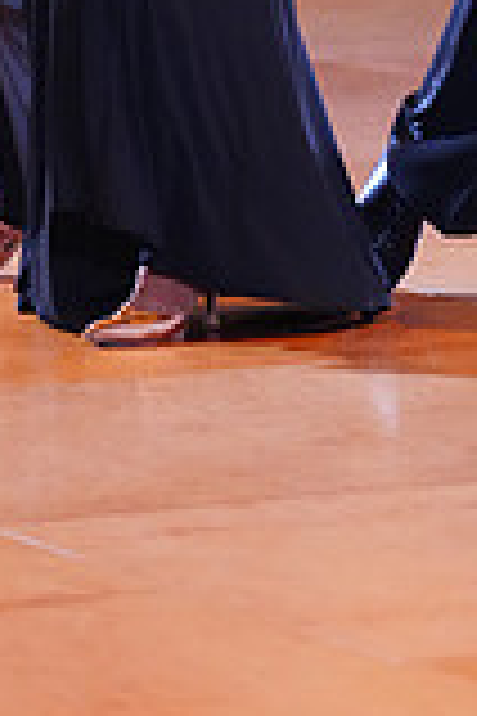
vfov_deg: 4.0
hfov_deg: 2.7
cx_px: 488
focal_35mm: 512
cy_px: -378
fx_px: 10175
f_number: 2.8
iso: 5000
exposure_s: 1/400
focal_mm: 140
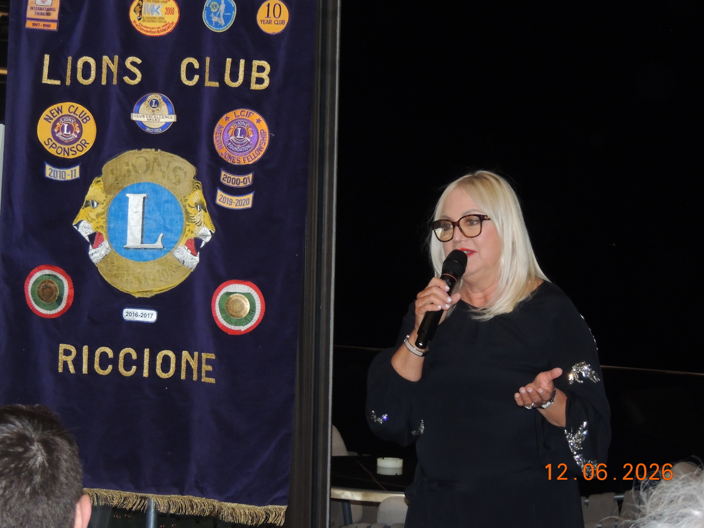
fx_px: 2034
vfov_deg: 14.8
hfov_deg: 19.6
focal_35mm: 100
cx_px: 352
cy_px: 264
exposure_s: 1/60
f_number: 4.1
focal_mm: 17.8
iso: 640
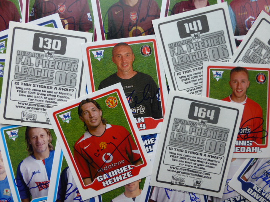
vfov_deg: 56.8
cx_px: 135
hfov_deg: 71.6
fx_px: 187
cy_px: 101
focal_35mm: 24
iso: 100
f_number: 3.5
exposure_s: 1/125
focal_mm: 4.3
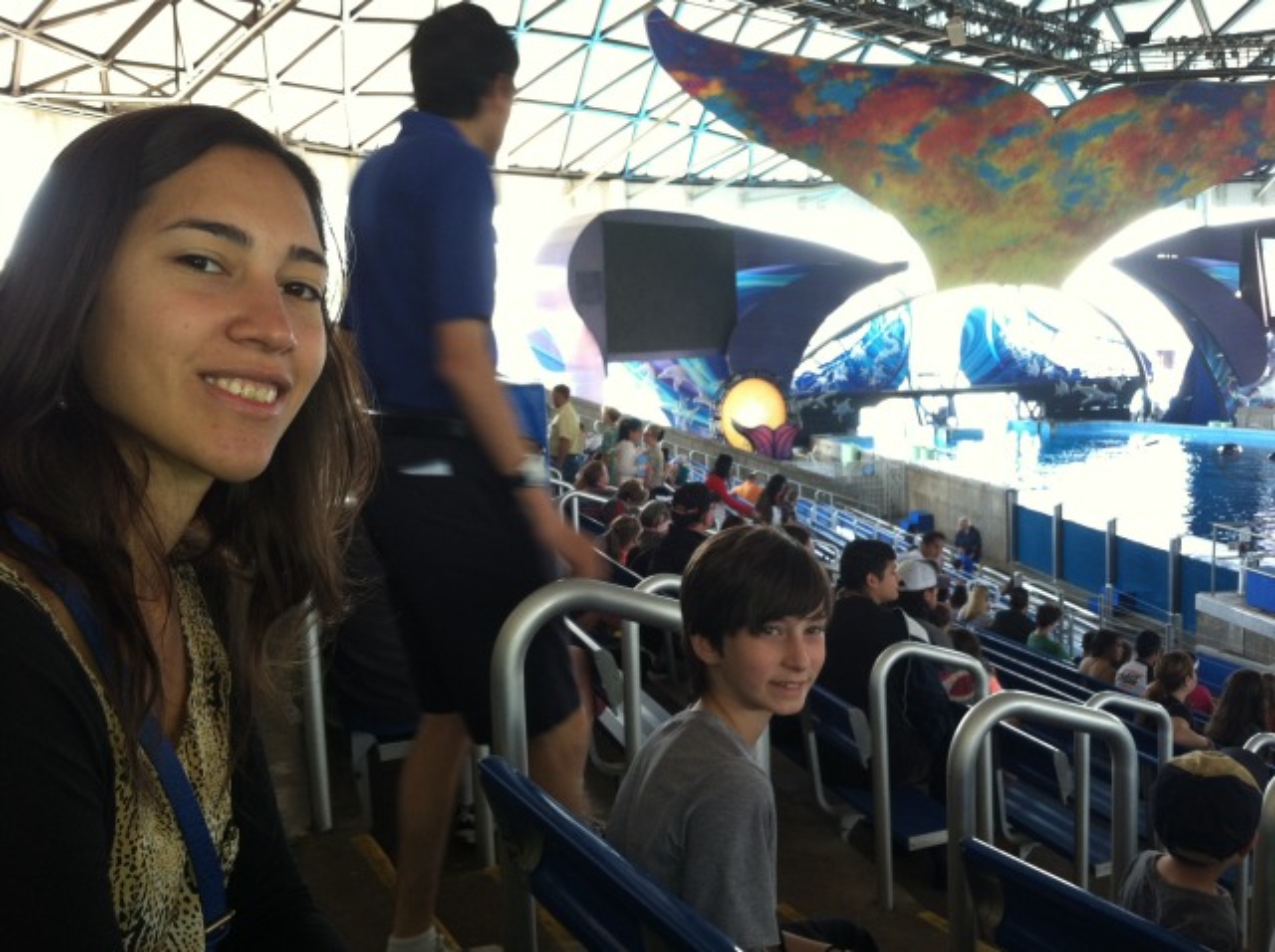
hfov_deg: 52.7
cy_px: 476
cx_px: 638
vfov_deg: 40.6
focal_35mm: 35
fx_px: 1287
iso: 100
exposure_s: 1/20
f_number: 2.8
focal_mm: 3.85
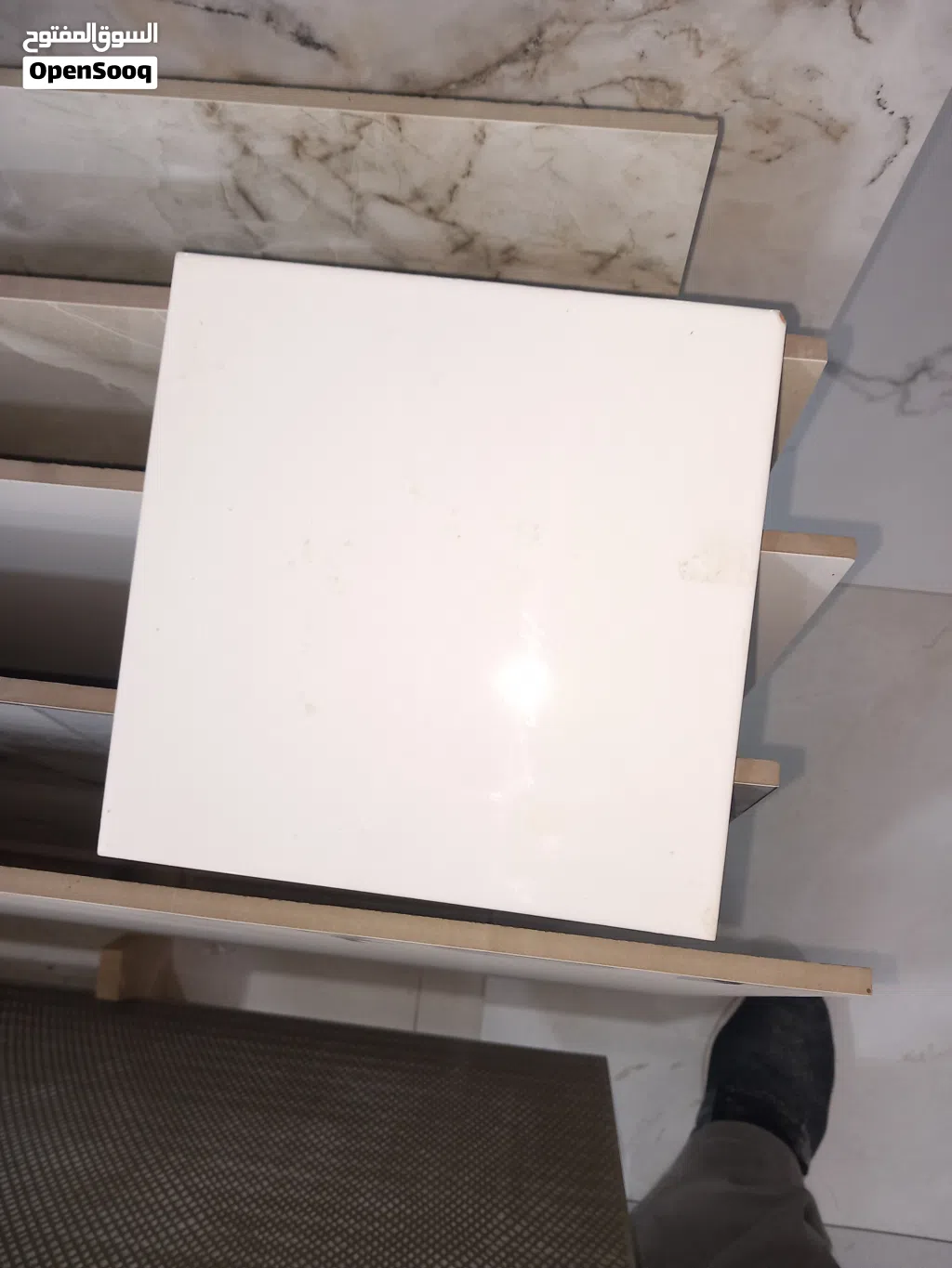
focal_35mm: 27
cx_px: 476
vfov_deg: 65.3
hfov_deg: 51.4
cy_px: 634
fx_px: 990
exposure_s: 1/50
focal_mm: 4
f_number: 1.8
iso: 80
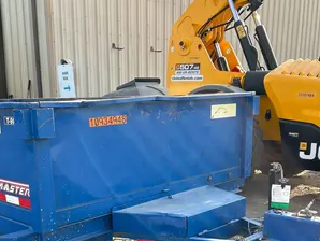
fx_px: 444
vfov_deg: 29.2
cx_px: 126
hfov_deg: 39.4
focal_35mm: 48
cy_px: 211
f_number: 1.5
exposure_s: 1/780
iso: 50
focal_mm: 5.7
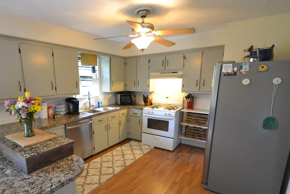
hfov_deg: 85.7
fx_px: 153
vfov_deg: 64.1
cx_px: 114
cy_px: 115
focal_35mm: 19
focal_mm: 10
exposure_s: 1/60
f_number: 4
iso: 1800
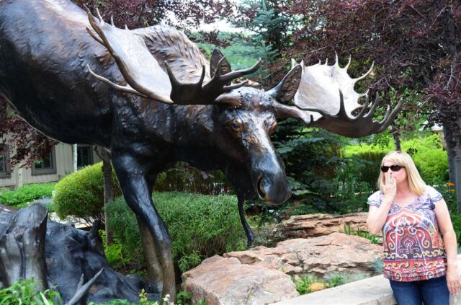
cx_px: 230
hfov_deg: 48.0
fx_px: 517
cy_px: 152
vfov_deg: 32.8
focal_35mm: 40
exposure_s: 1/125
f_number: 5.6
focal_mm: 27
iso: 250
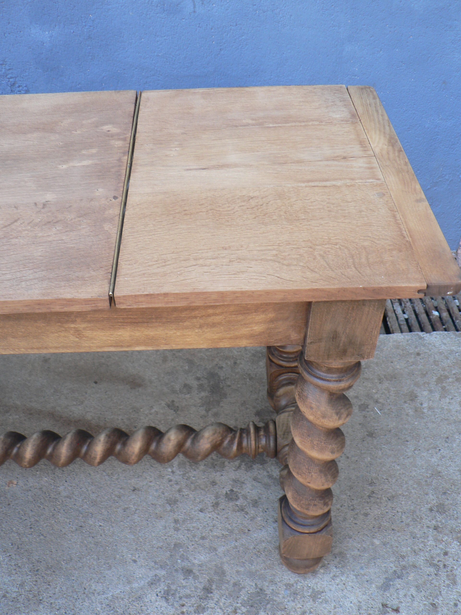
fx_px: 639
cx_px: 230
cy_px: 308
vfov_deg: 51.4
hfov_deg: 39.7
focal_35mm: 36
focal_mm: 6
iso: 80
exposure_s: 1/40
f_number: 2.8
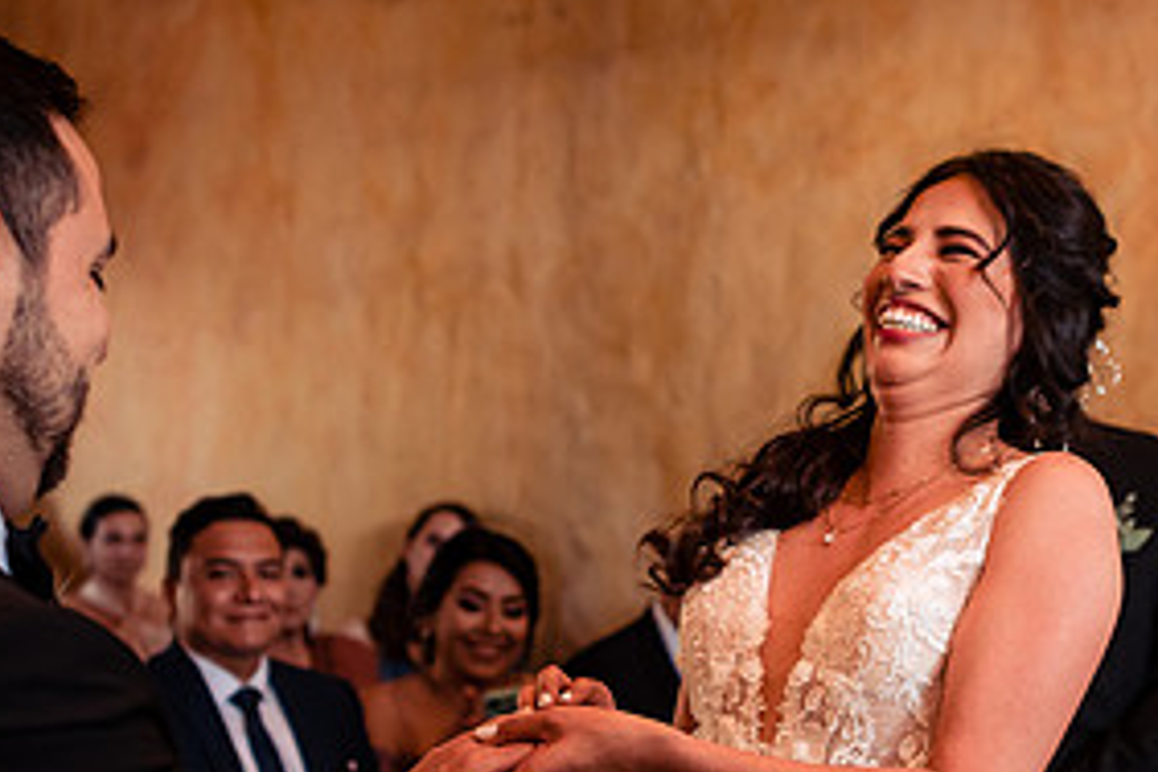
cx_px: 772
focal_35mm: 72
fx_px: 2316
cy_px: 548
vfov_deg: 18.8
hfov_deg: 27.9
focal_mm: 35
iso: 1250
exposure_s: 1/200
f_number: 2.8
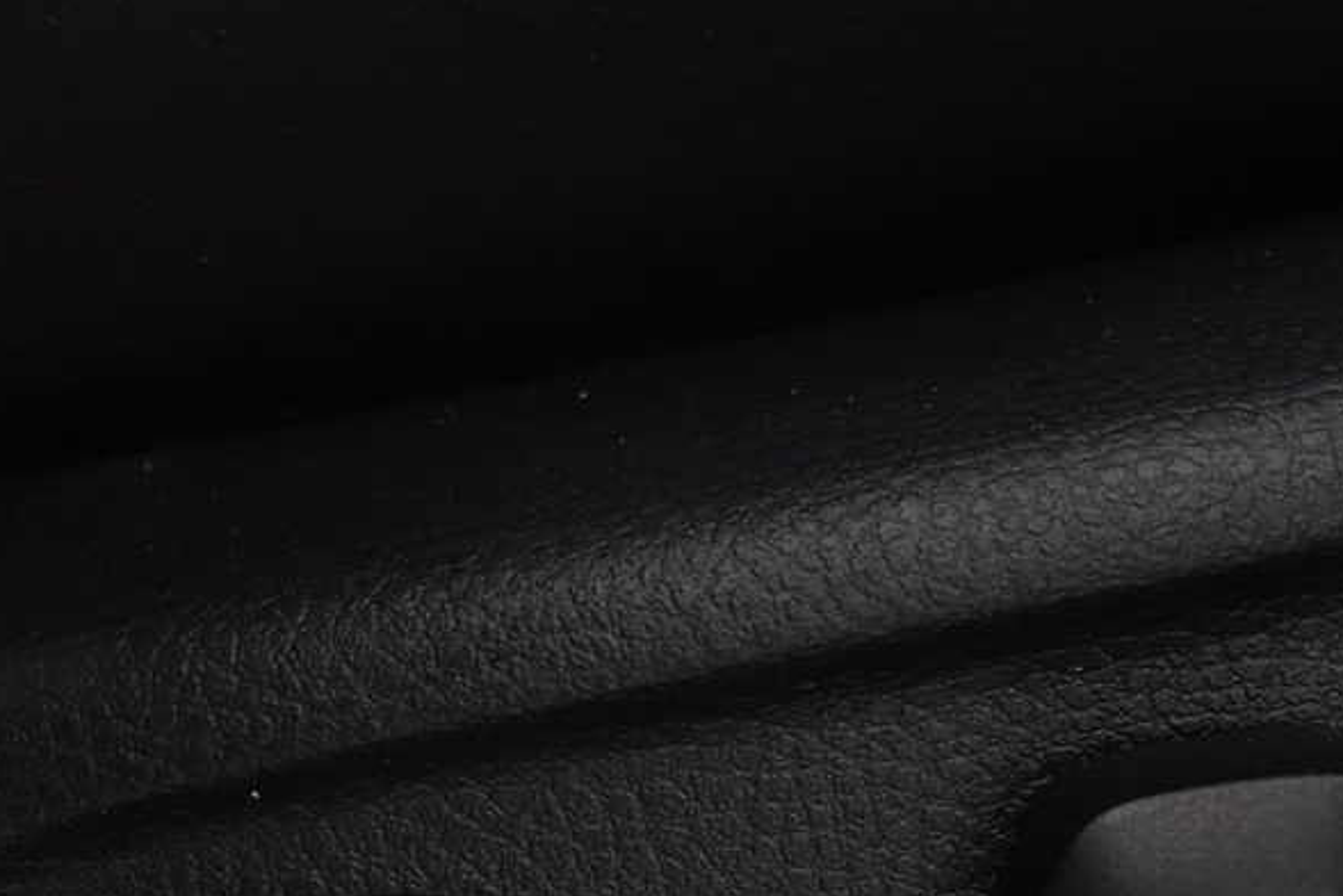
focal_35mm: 66
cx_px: 650
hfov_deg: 30.5
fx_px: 2463
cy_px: 896
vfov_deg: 20.0
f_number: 2.5
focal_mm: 8.8
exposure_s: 1/30
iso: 1000
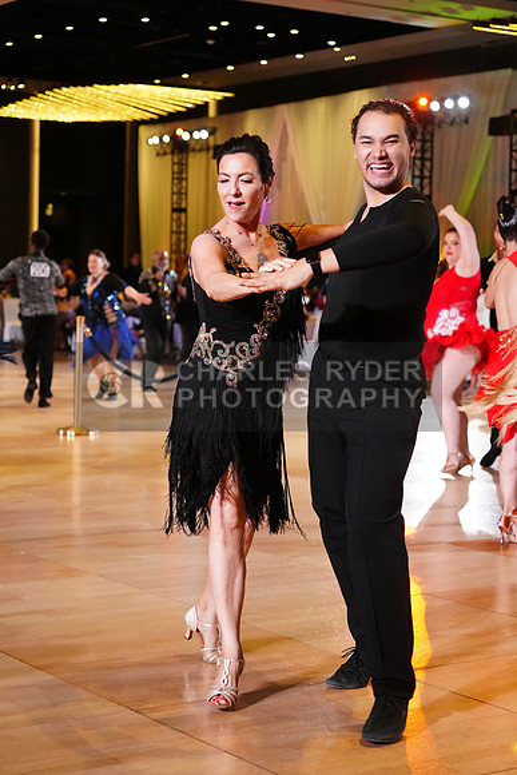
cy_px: 388
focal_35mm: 70
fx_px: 1507
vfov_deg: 28.8
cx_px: 258
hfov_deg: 19.5
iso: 3200
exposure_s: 1/400
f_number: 4
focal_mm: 70
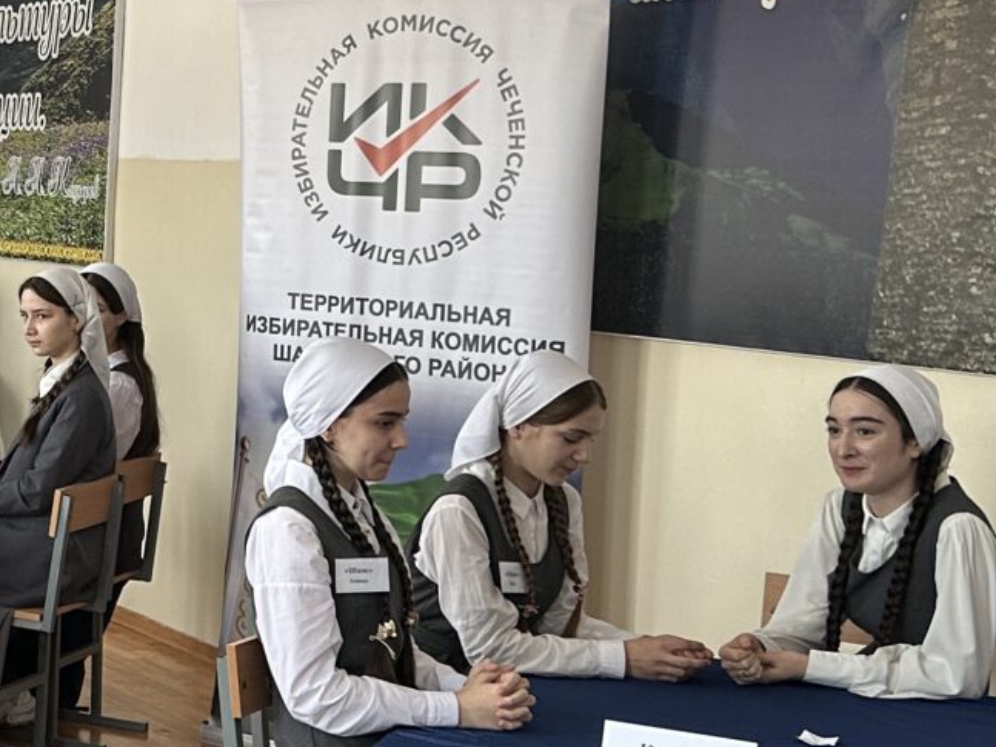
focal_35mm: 76
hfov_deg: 23.6
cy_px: 325
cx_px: -177
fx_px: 2186
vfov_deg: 19.4
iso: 160
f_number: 1.78
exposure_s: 1/121
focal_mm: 6.86
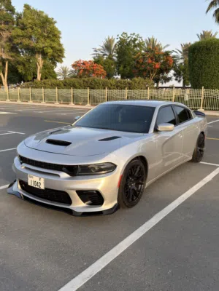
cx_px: 110
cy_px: 146
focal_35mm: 32
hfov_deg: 44.2
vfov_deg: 56.8
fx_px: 270
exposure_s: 1/989
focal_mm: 6.76
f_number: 1.78
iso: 80
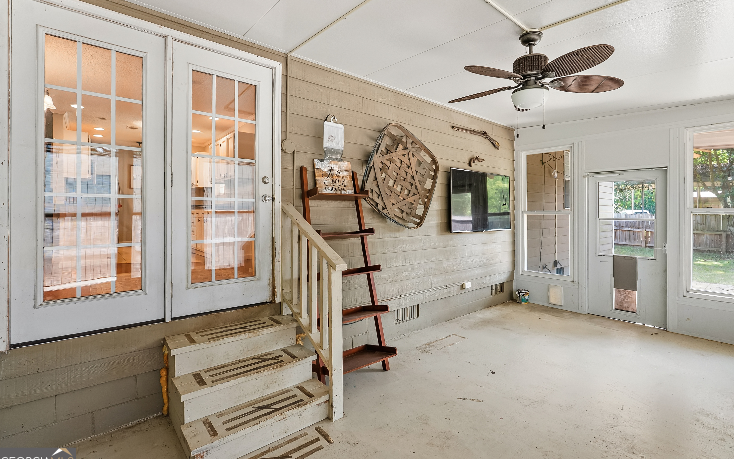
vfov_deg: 68.0
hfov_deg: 94.3
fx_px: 340
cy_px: 217
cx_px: 382
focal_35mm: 17
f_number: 5
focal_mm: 16
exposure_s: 1/30
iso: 5000
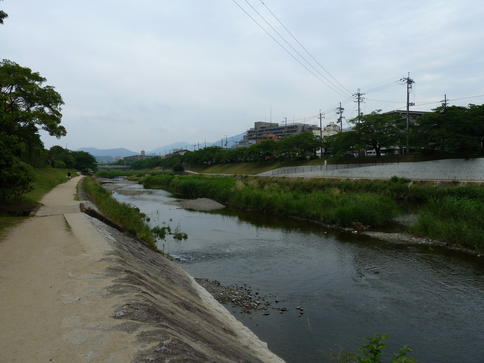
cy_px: 182
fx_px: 350
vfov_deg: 54.9
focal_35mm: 25
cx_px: 242
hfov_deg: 69.4
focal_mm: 4.1
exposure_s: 1/400
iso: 80
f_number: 4
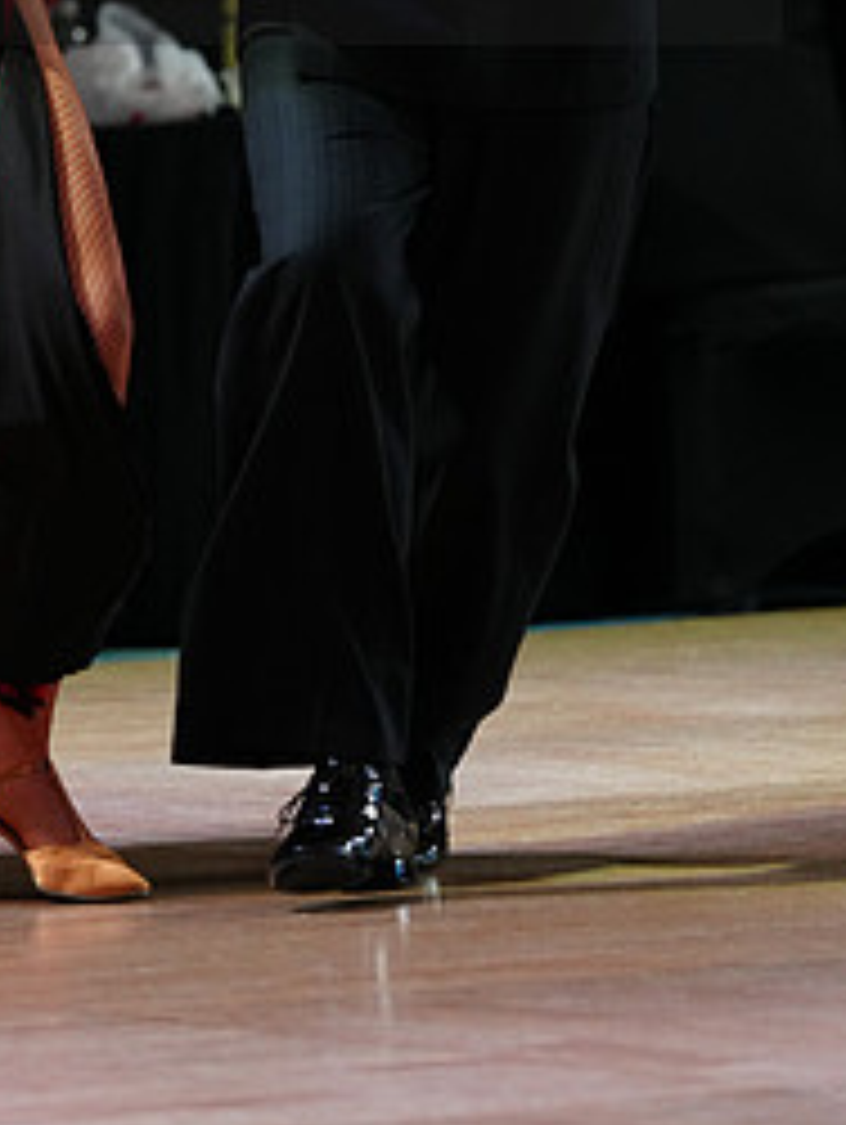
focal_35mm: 372
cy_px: -104
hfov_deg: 4.0
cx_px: 164
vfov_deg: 5.3
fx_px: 12101
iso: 2500
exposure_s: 1/320
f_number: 4
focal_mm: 167
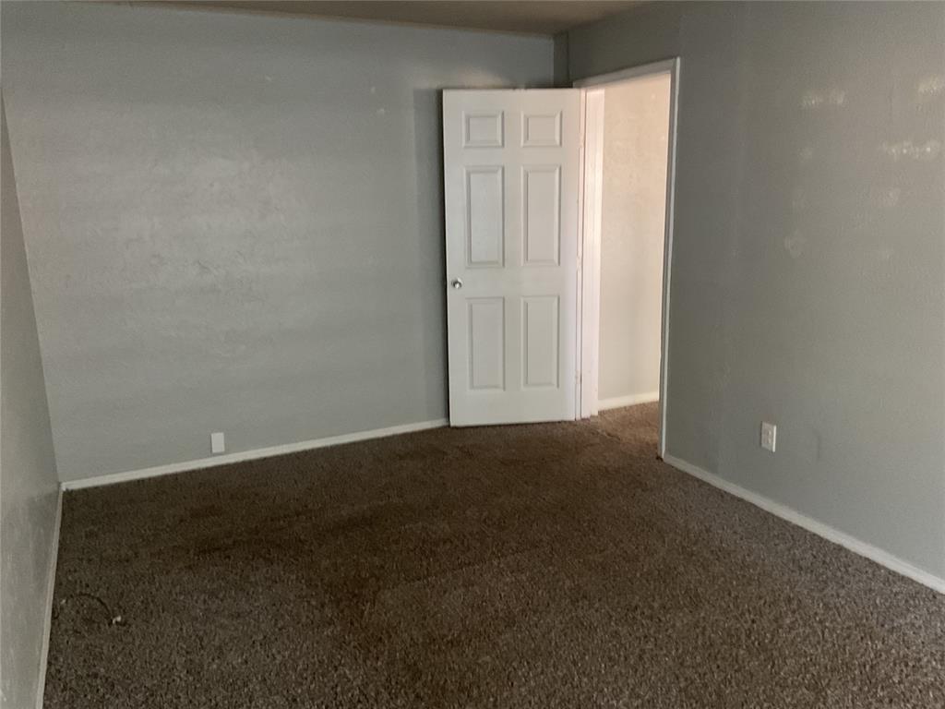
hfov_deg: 61.7
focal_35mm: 29
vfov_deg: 48.2
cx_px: 472
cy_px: 354
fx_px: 792
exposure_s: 1/30
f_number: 1.8
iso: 250
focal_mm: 3
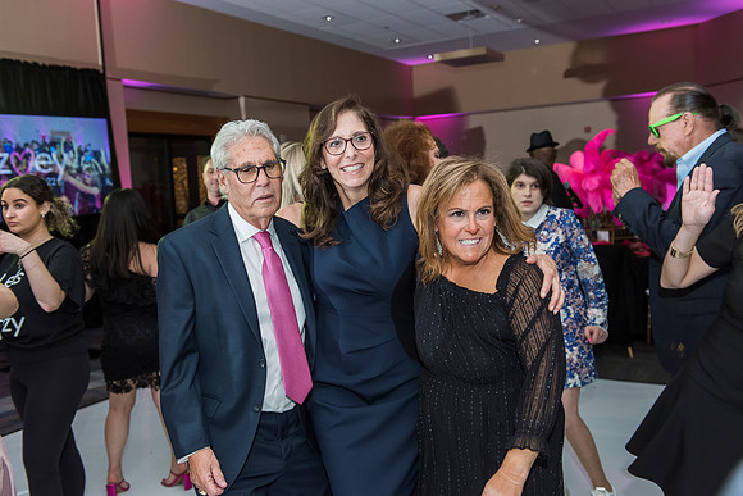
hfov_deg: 55.8
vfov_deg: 38.9
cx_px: 372
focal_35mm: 34
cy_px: 248
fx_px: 702
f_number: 4
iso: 800
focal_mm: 34
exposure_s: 1/100
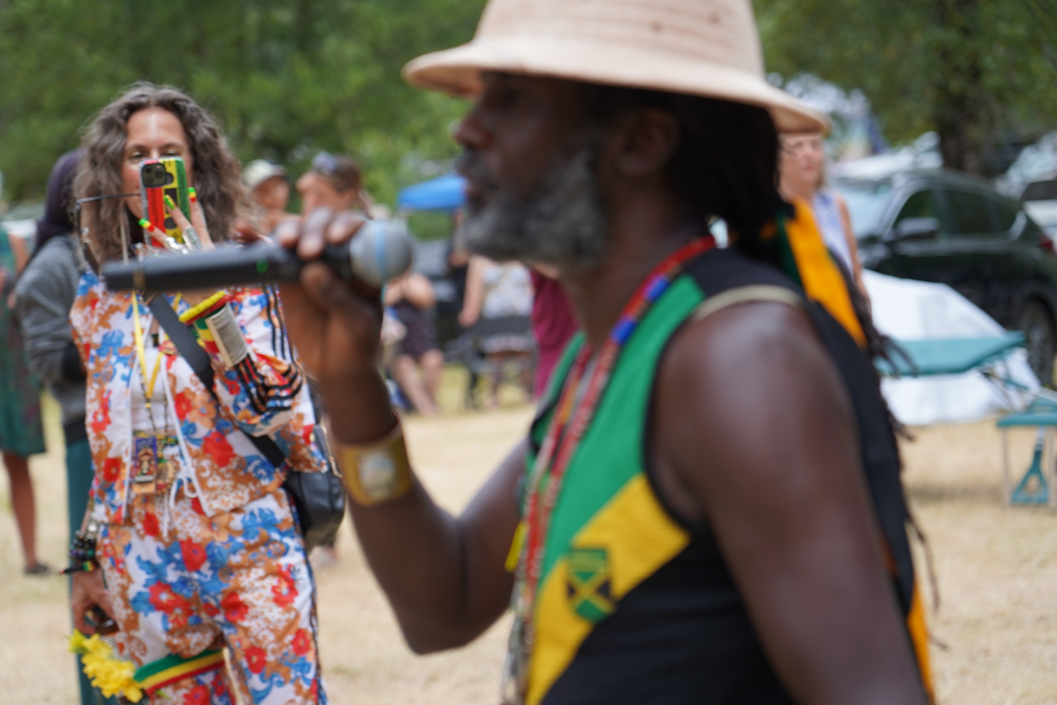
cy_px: 352
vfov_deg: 13.0
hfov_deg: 19.5
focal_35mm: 105
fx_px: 3083
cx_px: 528
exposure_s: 1/160
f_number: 4
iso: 200
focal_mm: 105
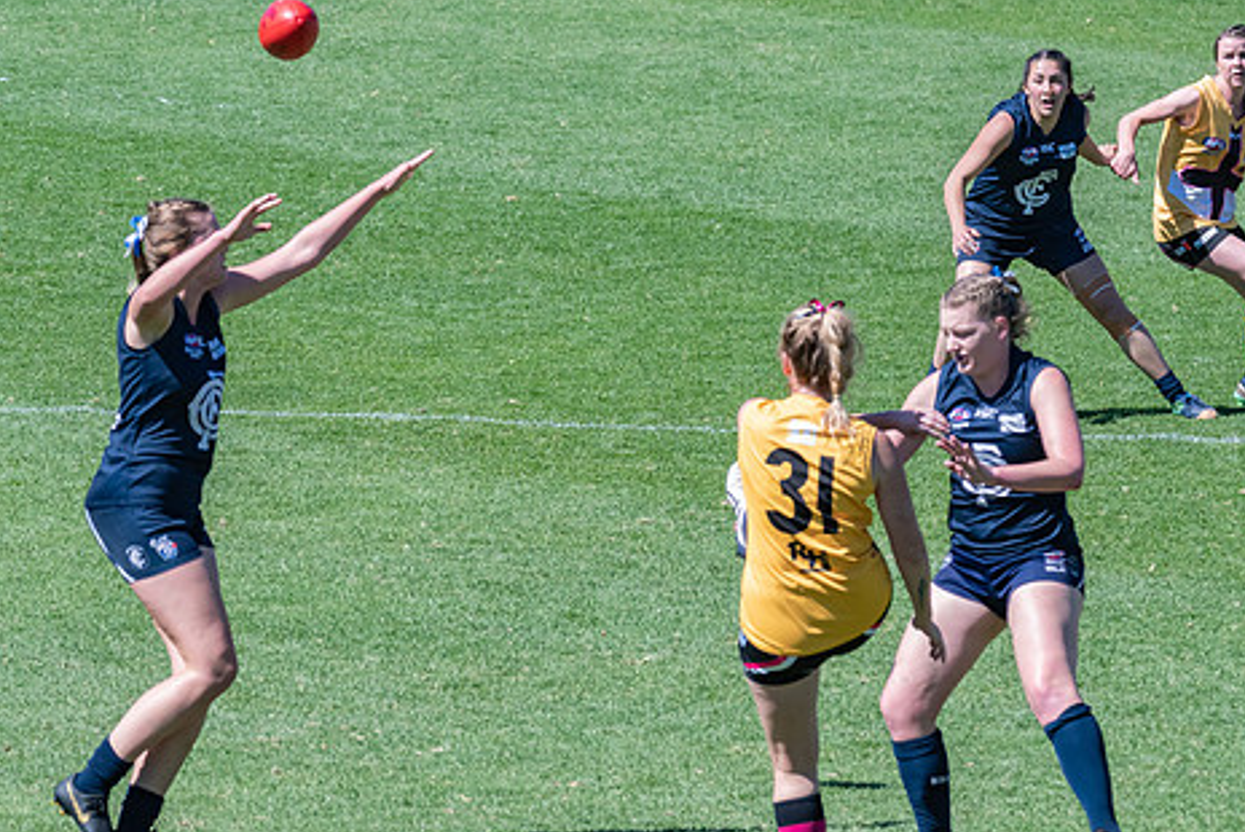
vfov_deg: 2.6
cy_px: 498
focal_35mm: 525
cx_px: 598
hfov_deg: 3.9
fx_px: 18167
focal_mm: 280
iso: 800
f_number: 11
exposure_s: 1/1250
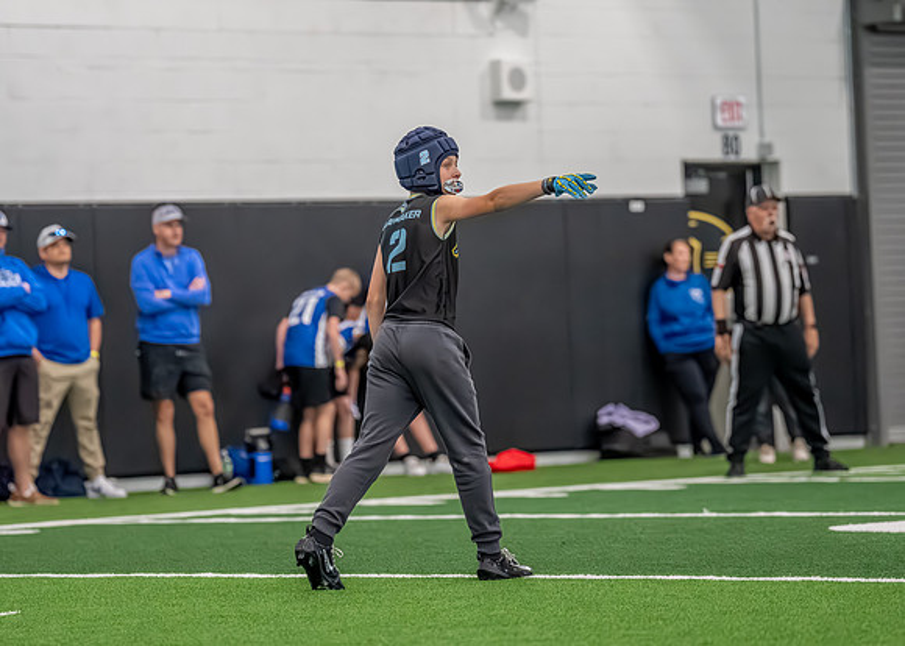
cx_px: 399
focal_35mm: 185
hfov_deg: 10.9
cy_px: 299
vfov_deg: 7.8
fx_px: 4750
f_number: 2.8
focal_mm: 132
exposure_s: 1/1000
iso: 6400
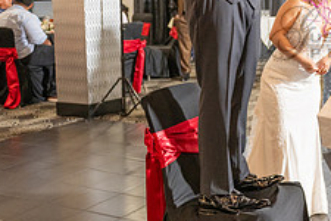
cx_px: 384
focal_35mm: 62
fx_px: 570
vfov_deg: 21.5
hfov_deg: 28.7
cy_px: 33
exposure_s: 1/125
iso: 800
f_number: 2.8
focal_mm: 24
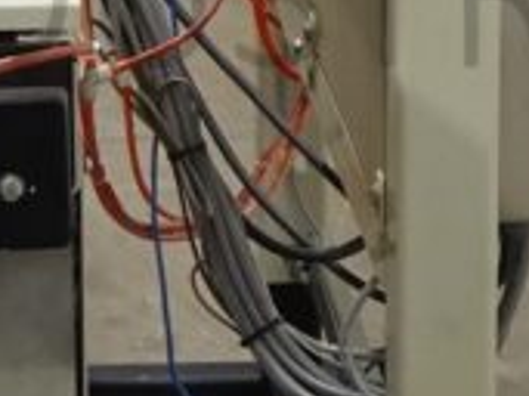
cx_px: 19
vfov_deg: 5.7
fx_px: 3940
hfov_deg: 7.7
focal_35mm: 258
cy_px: 87
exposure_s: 1/50
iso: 320
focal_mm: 7.06
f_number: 4
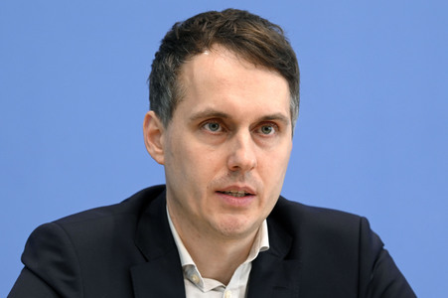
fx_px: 1803
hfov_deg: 14.2
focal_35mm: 145
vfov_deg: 9.4
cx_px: 224
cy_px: 149
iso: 3200
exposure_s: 1/400
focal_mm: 145
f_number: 5.6
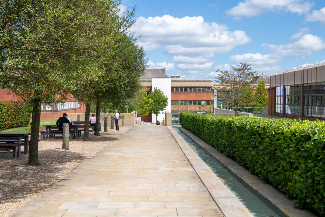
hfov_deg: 46.4
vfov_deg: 31.9
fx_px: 379
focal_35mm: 42
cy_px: 108
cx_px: 162
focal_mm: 42
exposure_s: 1/400
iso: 200
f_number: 8
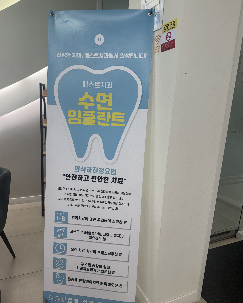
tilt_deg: -11.6
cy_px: 162
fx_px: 234
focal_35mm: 26
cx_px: 118
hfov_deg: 54.9
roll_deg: -1.9
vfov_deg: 66.0
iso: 100
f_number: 1.78
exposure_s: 1/120
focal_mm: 6.76
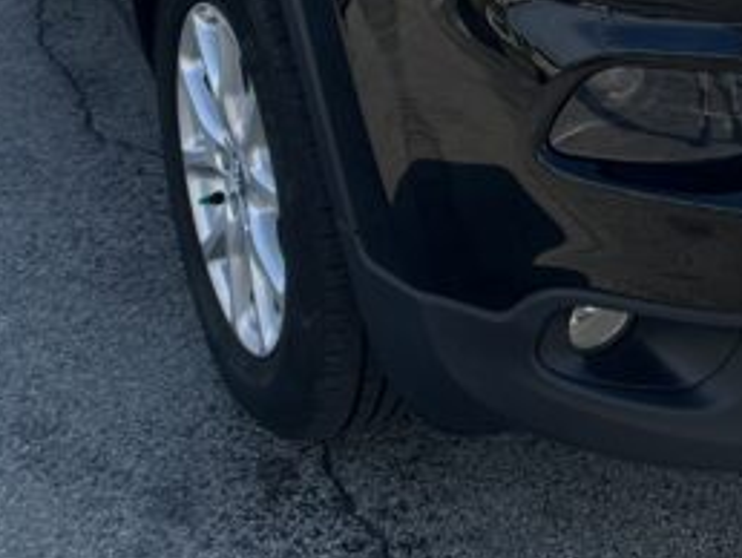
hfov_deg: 18.7
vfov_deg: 13.9
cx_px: 670
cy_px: -161
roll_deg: -2.3
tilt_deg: -13.1
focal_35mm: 103
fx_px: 2210
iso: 50
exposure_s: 1/1645
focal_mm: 5.7
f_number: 1.5
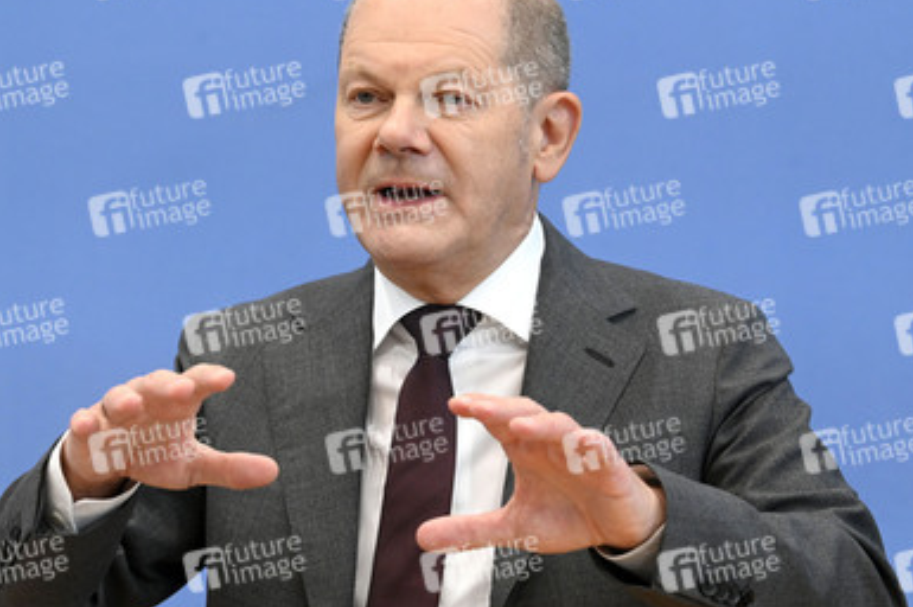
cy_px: 268
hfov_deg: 15.9
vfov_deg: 10.6
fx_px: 3269
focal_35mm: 129
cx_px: 419
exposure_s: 1/640
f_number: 6.3
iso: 5000
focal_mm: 110
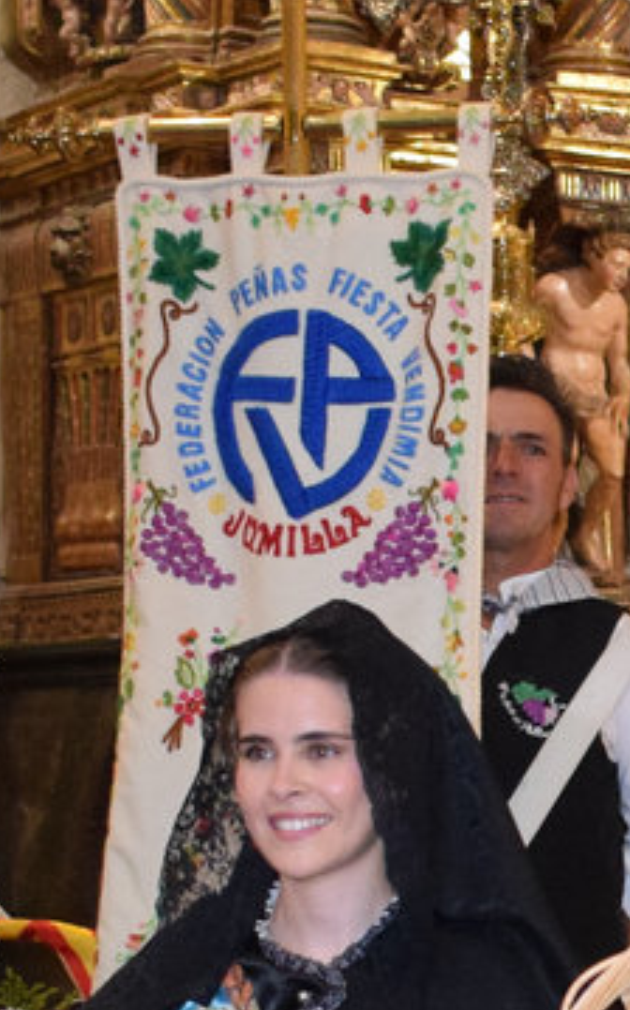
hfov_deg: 9.1
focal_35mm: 138
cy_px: 1021
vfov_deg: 14.9
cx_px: 1069
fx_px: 3796
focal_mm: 20
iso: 2500
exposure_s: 1/60
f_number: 3.5
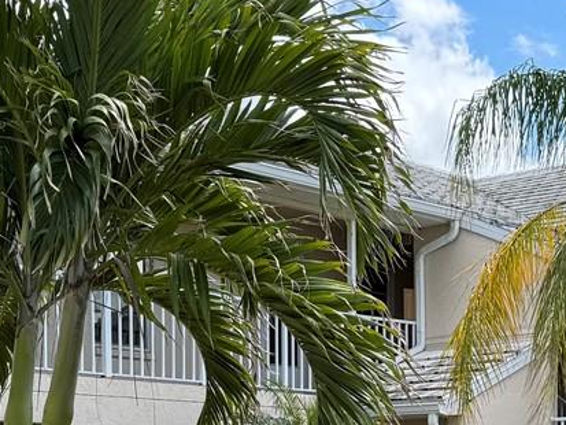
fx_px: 1521
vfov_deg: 15.3
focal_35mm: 93
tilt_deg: -0.7
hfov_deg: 21.0
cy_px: 526
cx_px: 384
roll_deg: +0.6
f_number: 1.78
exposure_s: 1/2105
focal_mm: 6.76
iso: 80
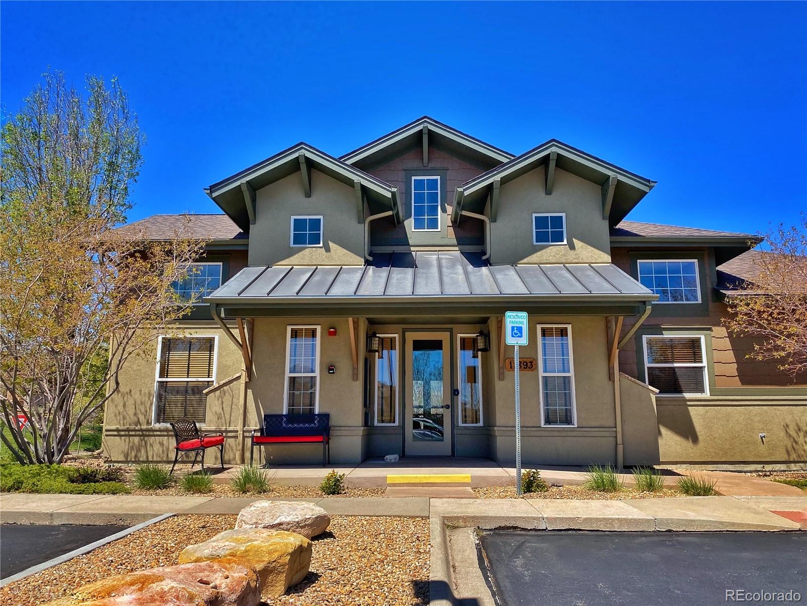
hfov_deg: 67.3
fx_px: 606
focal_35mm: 26
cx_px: 404
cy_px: 303
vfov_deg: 53.1
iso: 32
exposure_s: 1/2028
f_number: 1.8
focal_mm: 4.25
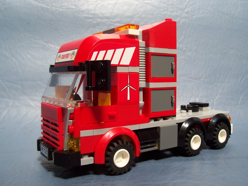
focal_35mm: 37
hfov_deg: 50.1
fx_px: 265
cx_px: 124
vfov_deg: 38.7
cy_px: 93
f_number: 2.8
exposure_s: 1/180
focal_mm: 5.6
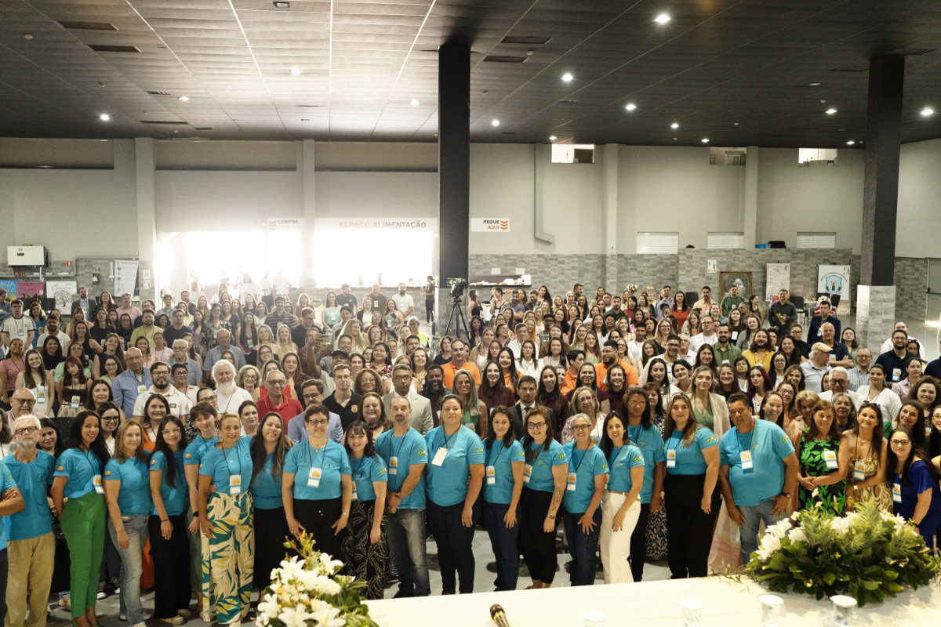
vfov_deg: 37.9
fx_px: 915
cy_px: 314
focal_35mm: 35
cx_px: 470
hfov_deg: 54.4
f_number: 4
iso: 3200
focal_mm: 35
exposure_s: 1/100
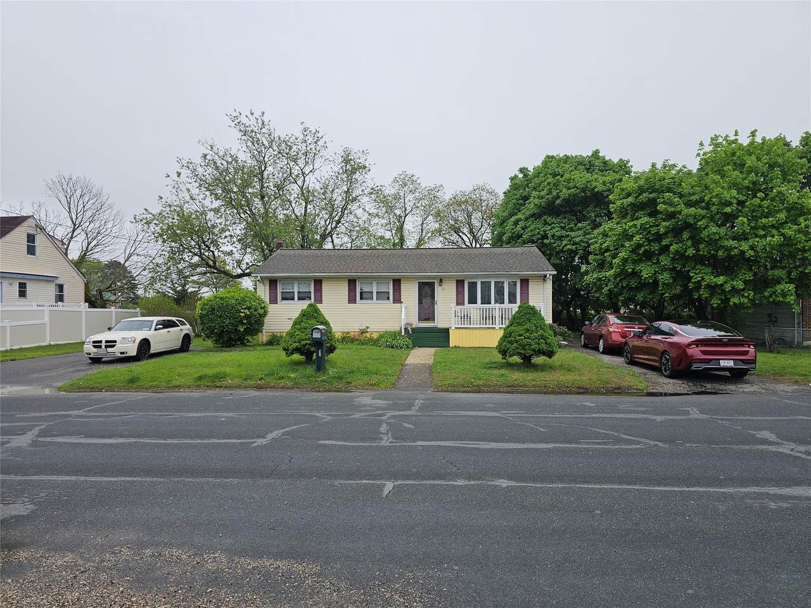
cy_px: 304
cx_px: 406
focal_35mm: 23
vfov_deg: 58.9
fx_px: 539
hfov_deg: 73.9
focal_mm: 6.3
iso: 10
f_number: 1.7
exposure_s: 1/216
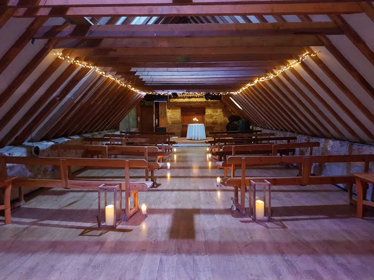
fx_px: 281
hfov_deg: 67.3
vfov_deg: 53.1
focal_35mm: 26
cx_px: 187
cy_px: 140
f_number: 1.7
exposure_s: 1/10
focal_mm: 4.2
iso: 320
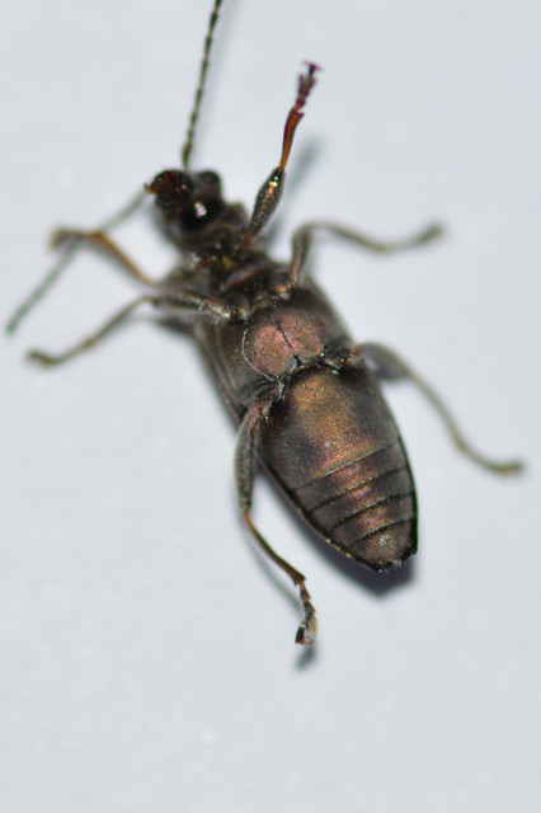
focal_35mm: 150
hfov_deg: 9.1
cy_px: 406
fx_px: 3385
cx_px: 270
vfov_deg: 13.7
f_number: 9
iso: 100
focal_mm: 100
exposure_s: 1/200
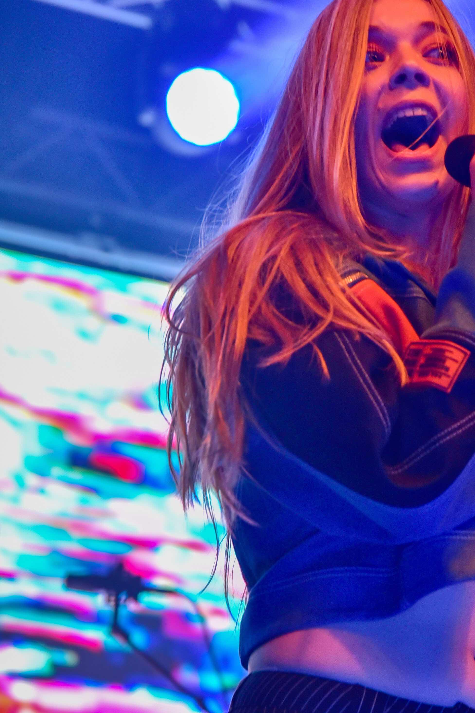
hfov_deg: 9.5
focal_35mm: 144
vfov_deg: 14.2
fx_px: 2850
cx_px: 391
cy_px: 440
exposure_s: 1/200
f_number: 3.5
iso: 800
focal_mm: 70
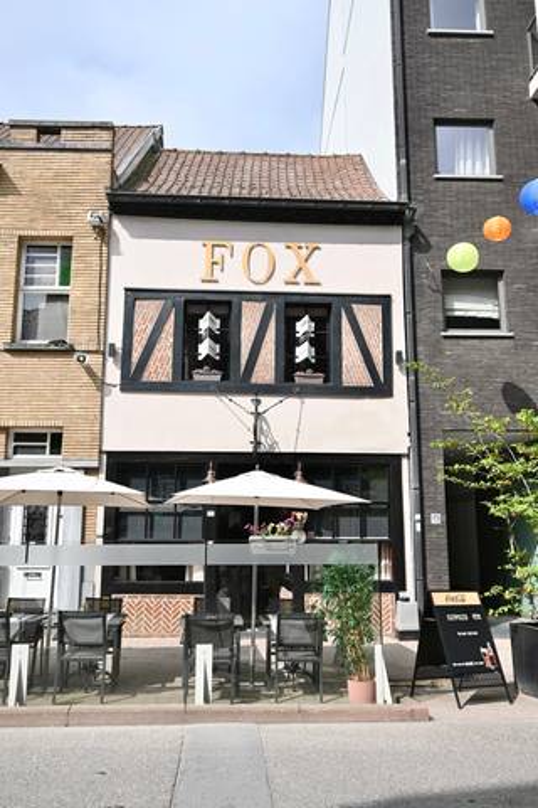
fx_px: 672
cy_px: 404
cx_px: 269
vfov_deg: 61.9
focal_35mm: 30
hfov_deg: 43.6
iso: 100
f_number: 7.1
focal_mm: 20
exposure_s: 1/400
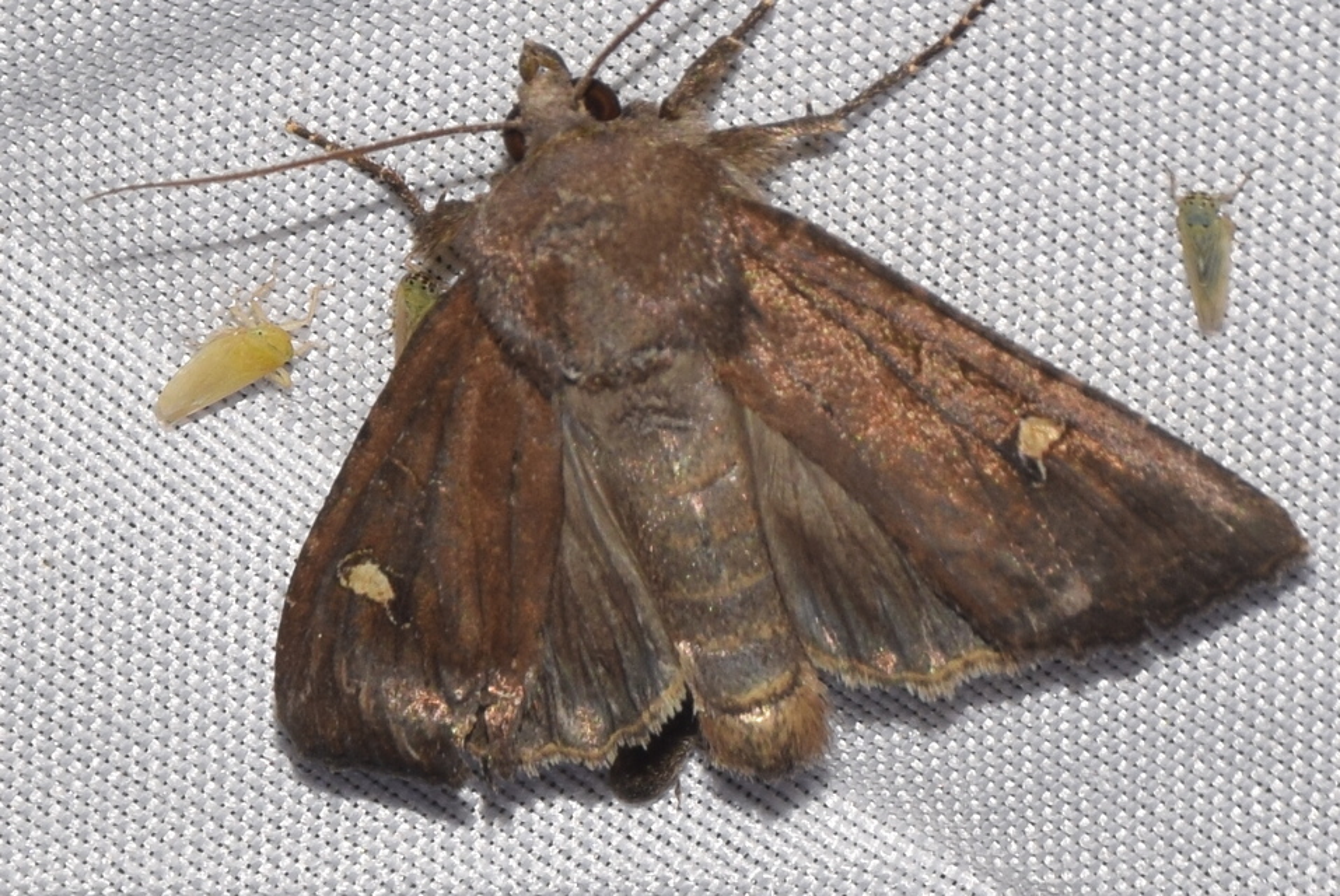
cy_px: 448
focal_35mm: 210
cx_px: 670
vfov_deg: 6.6
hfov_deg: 9.8
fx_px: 7824
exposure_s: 1/160
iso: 100
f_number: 13
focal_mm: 140
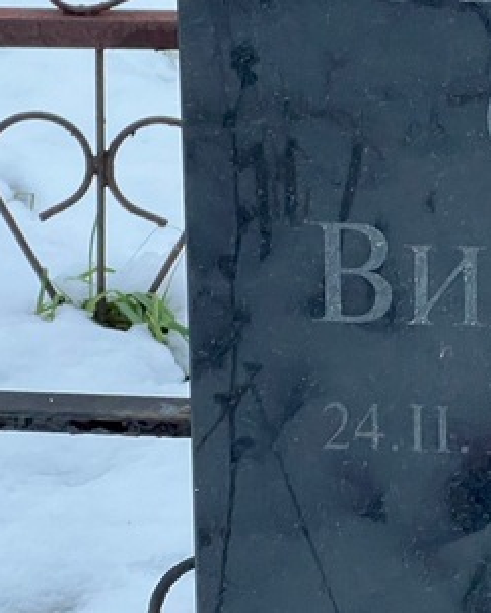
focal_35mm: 199
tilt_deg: -22.1
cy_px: 203
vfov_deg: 9.7
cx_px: 775
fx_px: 3611
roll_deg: -0.1
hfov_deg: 7.6
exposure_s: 1/60
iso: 250
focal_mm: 9
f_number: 2.8
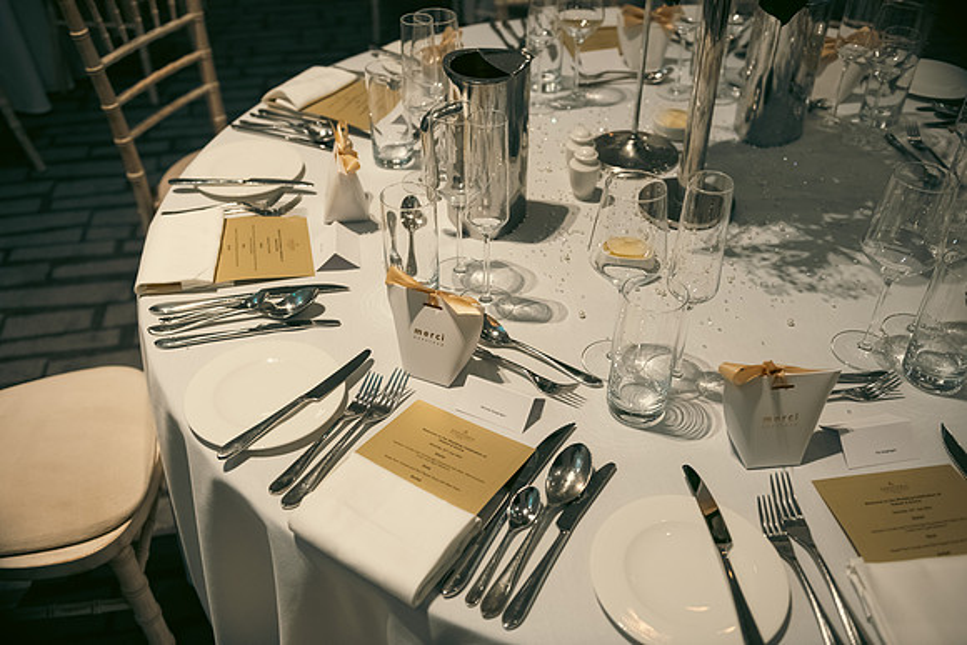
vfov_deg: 41.1
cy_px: 322
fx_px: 860
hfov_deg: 58.7
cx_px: 484
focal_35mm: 32
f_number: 3.5
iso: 1250
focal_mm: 32
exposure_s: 1/160
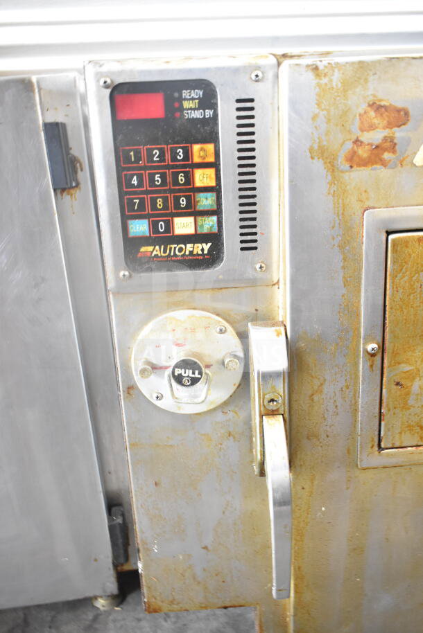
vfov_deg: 61.9
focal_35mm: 30
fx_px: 528
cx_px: 212
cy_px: 316
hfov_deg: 43.6
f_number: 3.5
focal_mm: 20
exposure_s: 1/30
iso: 2500
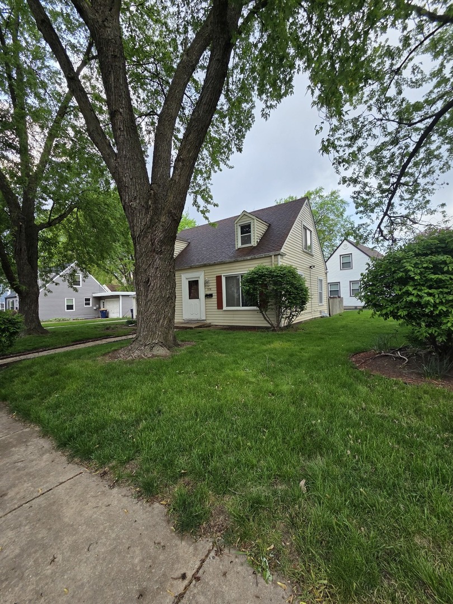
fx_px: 227
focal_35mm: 13
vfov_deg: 106.2
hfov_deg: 89.9
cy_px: 302
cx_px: 226
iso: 50
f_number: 2.2
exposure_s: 1/465
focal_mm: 2.2
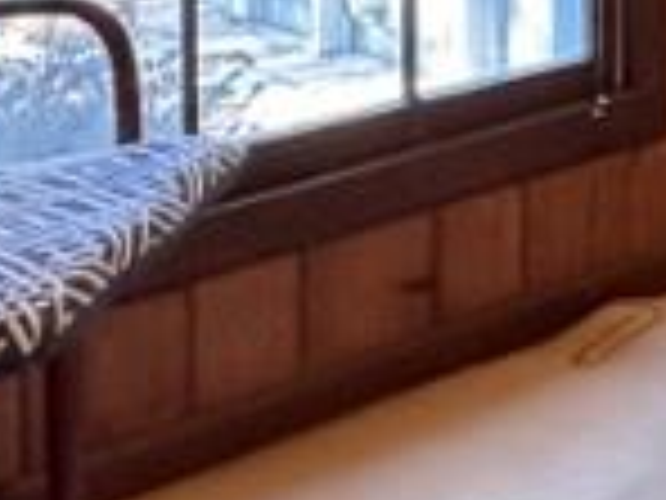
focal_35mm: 68
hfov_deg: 20.4
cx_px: 1192
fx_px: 1308
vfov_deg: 19.1
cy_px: -239
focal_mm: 2.2
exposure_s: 1/60
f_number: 2.2
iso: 400
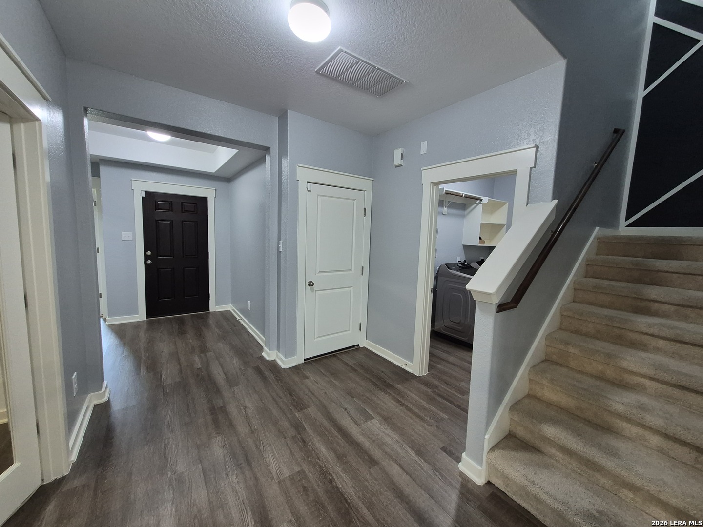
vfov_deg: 89.9
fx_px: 264
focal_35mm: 13
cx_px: 352
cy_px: 264
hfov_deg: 106.2
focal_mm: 1.74
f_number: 2.2
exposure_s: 1/60
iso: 400
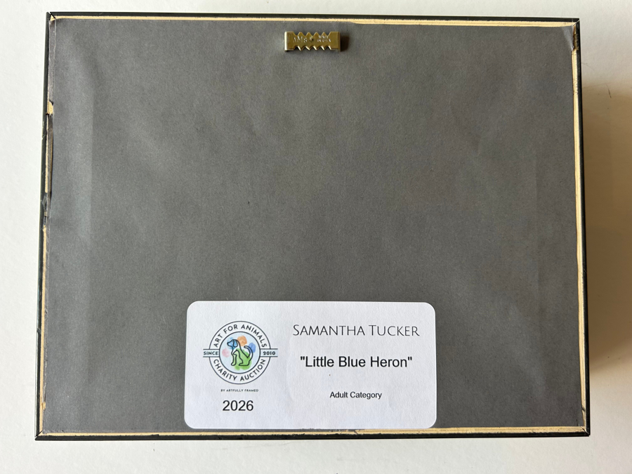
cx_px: 316
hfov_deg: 67.3
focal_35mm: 26
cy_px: 237
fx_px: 475
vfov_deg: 53.1
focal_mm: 5.7
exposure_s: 1/120
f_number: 1.5
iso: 64
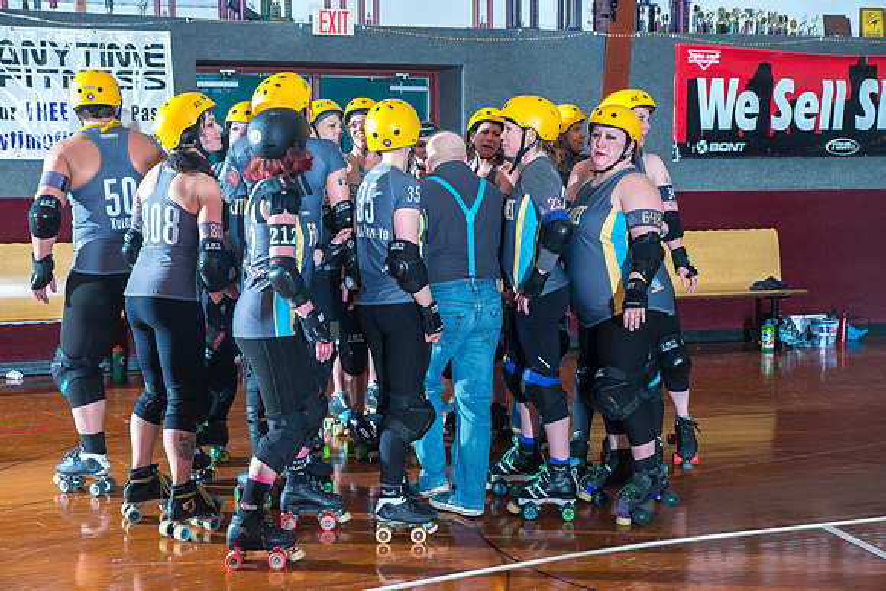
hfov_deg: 38.2
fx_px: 1280
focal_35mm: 52
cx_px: 443
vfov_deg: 26.0
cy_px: 296
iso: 800
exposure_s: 1/160
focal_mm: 52
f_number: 6.3
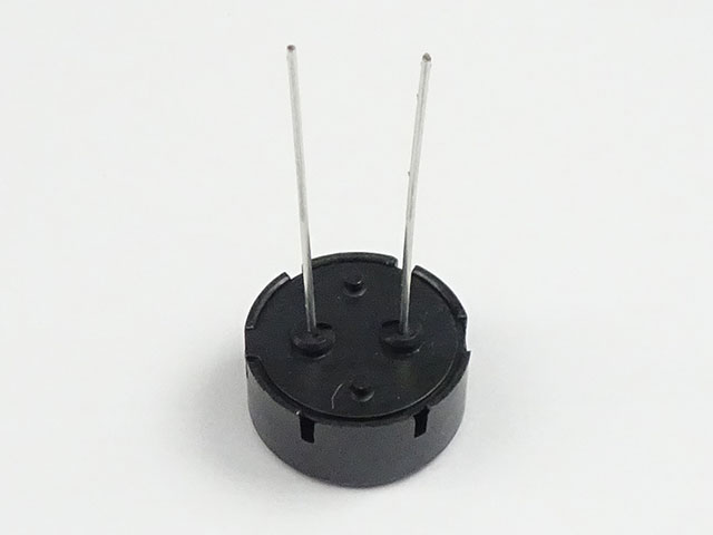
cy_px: 268
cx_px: 356
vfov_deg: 29.1
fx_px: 1030
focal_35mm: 50
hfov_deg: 38.2
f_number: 4.5
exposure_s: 1/250
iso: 500
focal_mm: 8.51
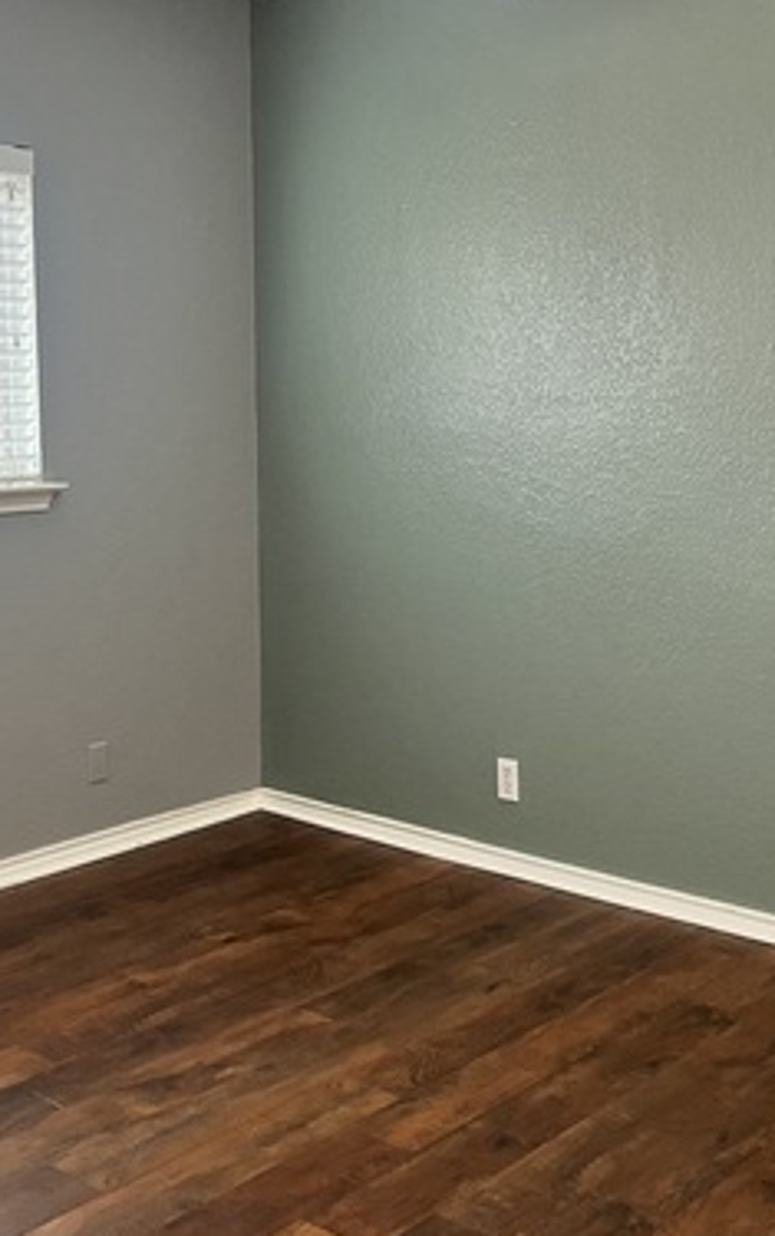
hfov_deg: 27.4
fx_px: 1585
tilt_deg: -8.1
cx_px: 445
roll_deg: -0.7
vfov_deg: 42.6
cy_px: 587
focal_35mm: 47
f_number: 1.6
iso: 400
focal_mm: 5.1
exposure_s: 1/60
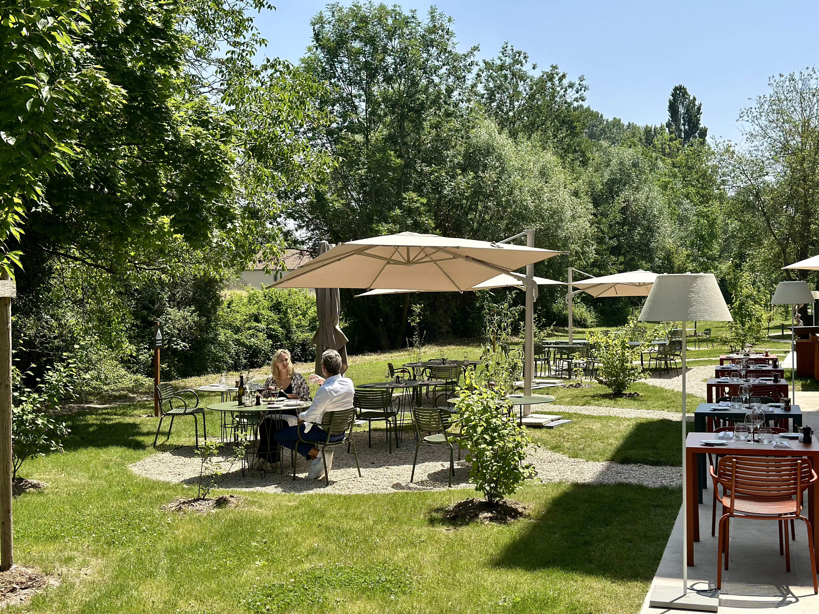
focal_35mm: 48
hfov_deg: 39.7
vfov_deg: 30.3
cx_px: 410
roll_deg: -0.9
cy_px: 307
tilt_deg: +0.3
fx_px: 1136
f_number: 1.78
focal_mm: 6.86
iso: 80
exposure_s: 1/3257
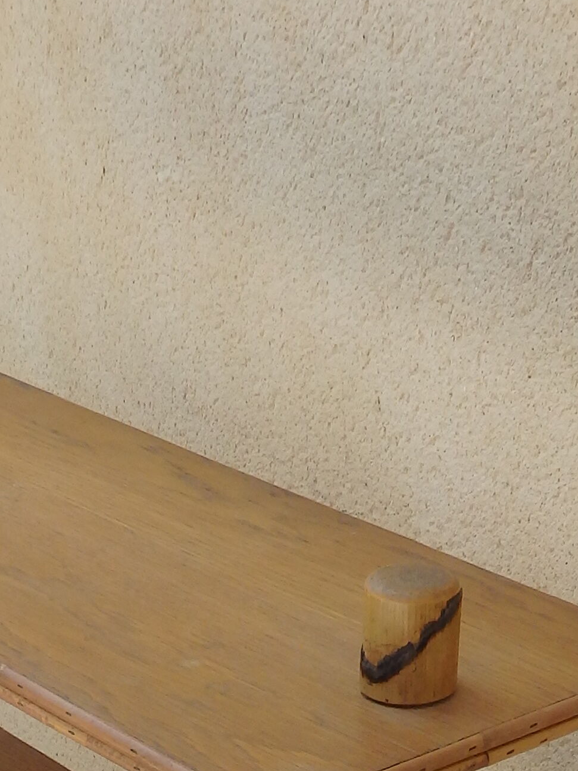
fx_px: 1981
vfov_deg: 18.7
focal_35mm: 89
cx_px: 219
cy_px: 1245
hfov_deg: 16.6
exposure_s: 1/640
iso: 125
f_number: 3
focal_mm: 4.5
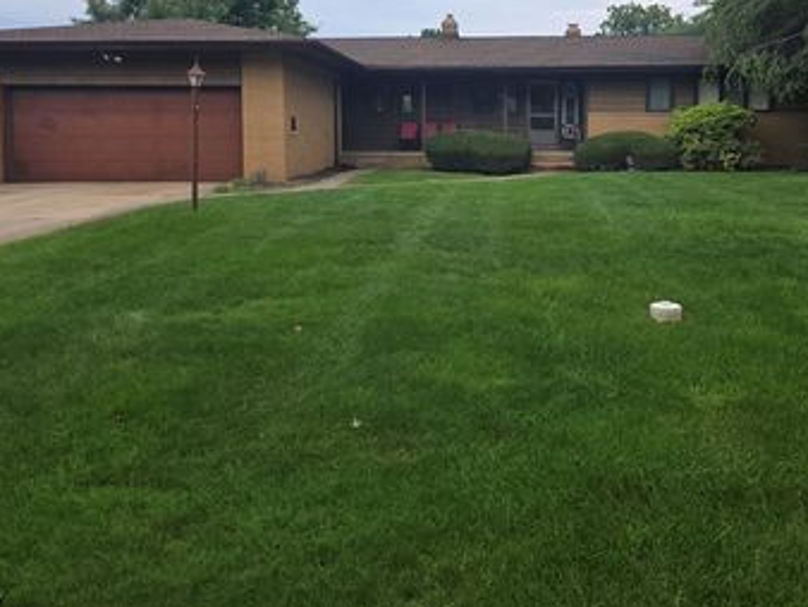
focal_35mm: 34
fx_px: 794
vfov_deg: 40.9
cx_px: 478
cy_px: 171
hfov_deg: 53.6
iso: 25
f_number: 1.8
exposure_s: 1/1672
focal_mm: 5.4
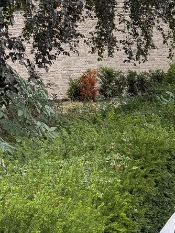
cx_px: 227
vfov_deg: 20.2
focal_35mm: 97
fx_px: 654
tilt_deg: +19.2
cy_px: 107
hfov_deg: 14.6
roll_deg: -1.4
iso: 100
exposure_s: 1/593
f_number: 1.78
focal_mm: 6.76
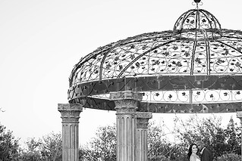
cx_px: 184
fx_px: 612
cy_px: 138
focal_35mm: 91
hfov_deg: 22.2
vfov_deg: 14.9
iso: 80
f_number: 2
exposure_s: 1/250
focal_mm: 50
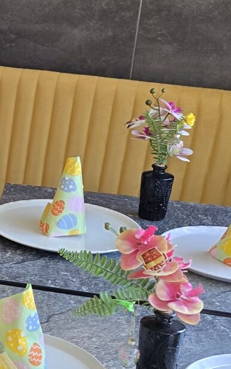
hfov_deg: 10.9
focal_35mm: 101
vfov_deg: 20.6
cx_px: -335
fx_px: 1018
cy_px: 180
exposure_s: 1/100
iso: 125
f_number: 1.7
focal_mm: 6.3
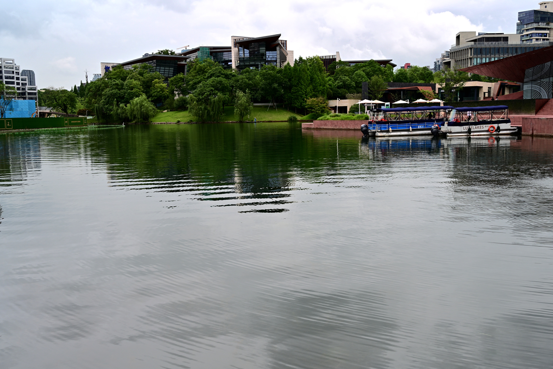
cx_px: 276
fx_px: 553
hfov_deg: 53.1
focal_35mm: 36
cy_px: 184
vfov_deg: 36.9
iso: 200
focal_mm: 36
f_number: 8
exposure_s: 1/80
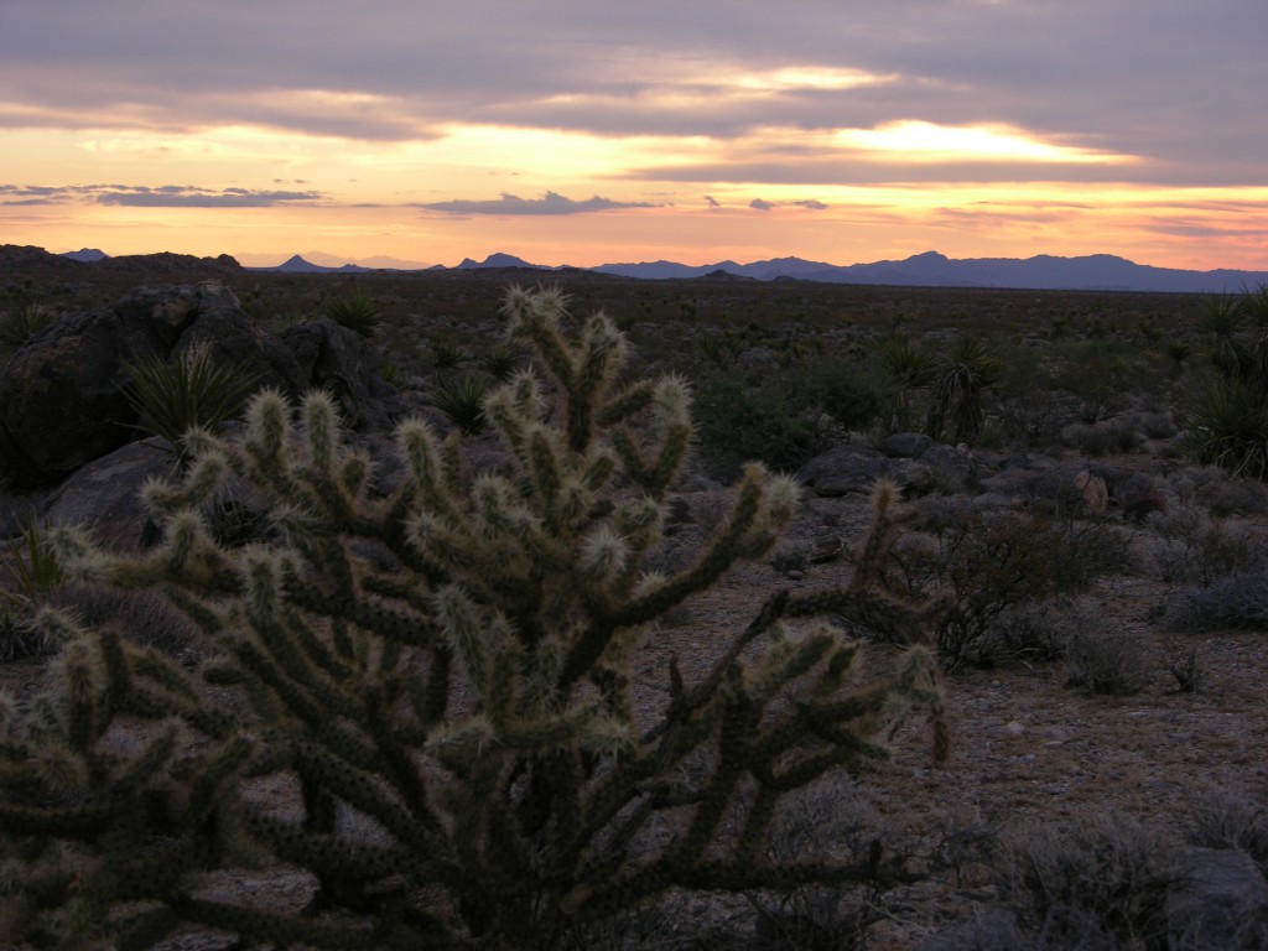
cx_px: 634
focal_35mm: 82
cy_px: 476
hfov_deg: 23.8
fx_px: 3004
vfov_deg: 18.0
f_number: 3.9
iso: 50
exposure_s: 1/104
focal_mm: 21
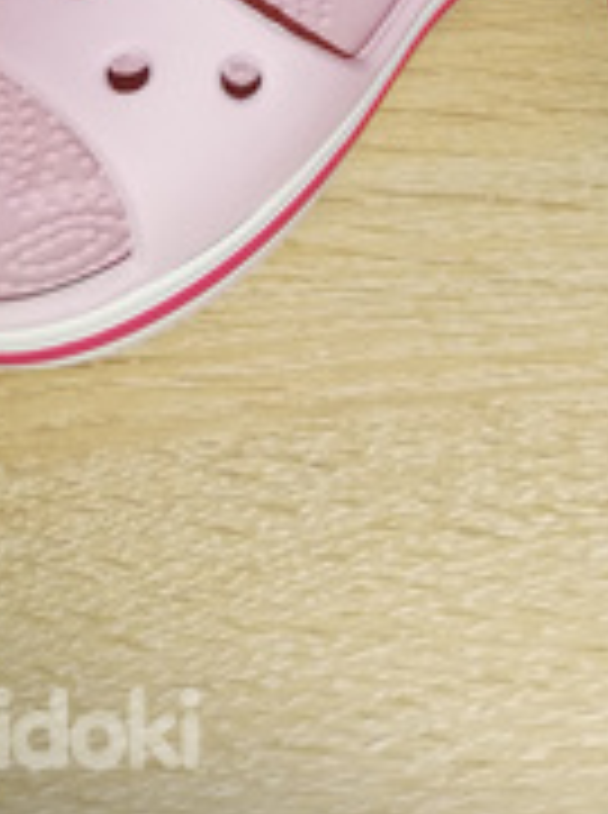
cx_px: 597
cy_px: -238
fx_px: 1692
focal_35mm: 72
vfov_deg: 23.9
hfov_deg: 19.8
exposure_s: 1/50
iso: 100
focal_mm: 3.81
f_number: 2.2
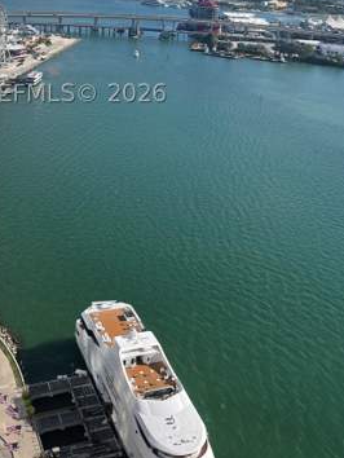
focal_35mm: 47
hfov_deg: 30.8
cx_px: 136
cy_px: 93
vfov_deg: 38.9
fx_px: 622
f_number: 1.6
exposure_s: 1/4902
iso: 32
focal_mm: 5.1
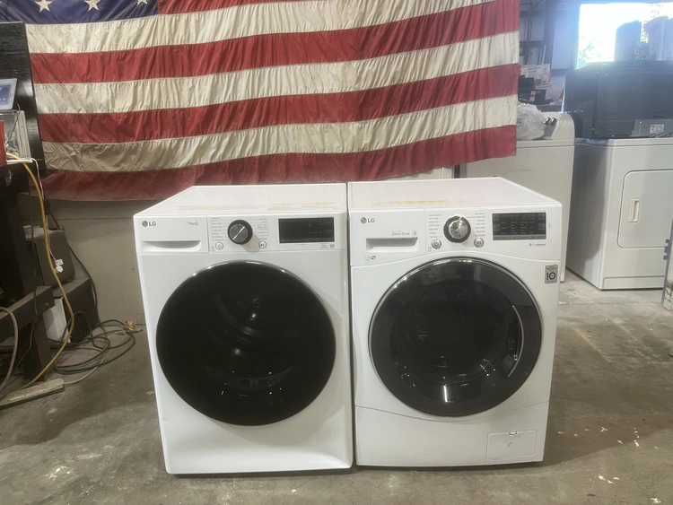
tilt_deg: -15.5
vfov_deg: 53.1
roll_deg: +2.8
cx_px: 336
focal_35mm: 26
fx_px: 506
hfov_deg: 67.3
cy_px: 252
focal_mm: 5.1
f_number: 1.6
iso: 80
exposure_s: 1/60
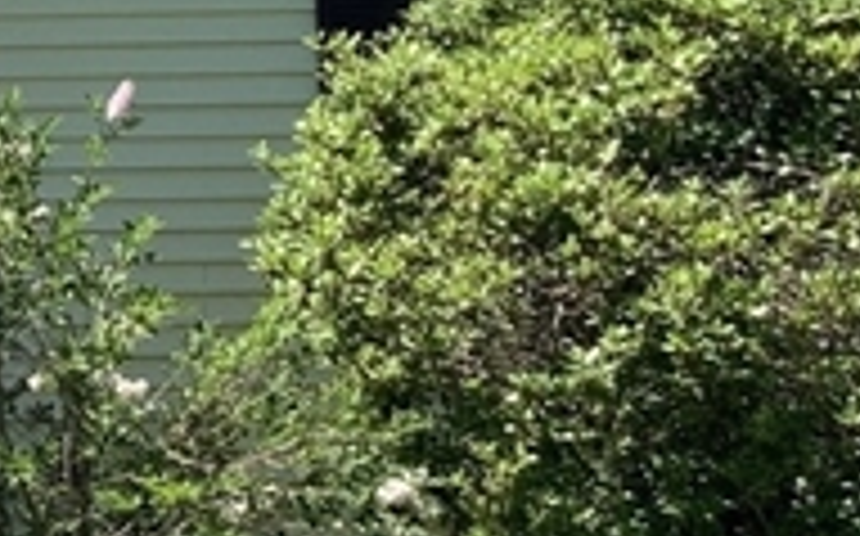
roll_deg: +0.8
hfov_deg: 12.0
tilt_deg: +4.6
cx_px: -536
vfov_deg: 7.9
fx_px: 3864
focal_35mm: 165
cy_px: 18
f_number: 1.8
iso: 16
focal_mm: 3
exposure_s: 1/1076
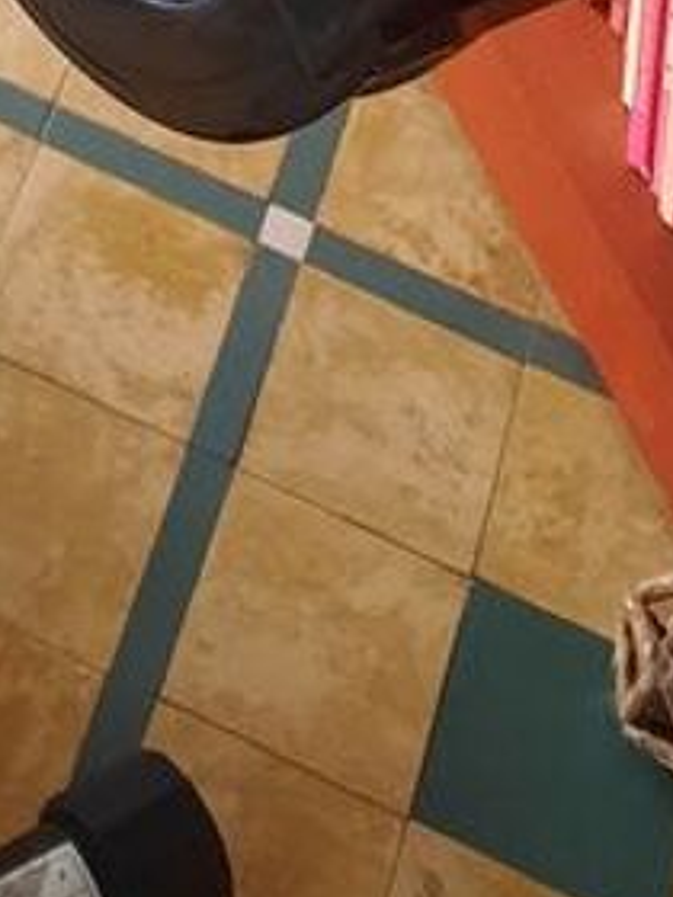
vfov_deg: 14.4
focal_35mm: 119
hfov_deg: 12.2
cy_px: -774
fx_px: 3085
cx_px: -103
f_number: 2
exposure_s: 1/25
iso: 400
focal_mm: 4.6
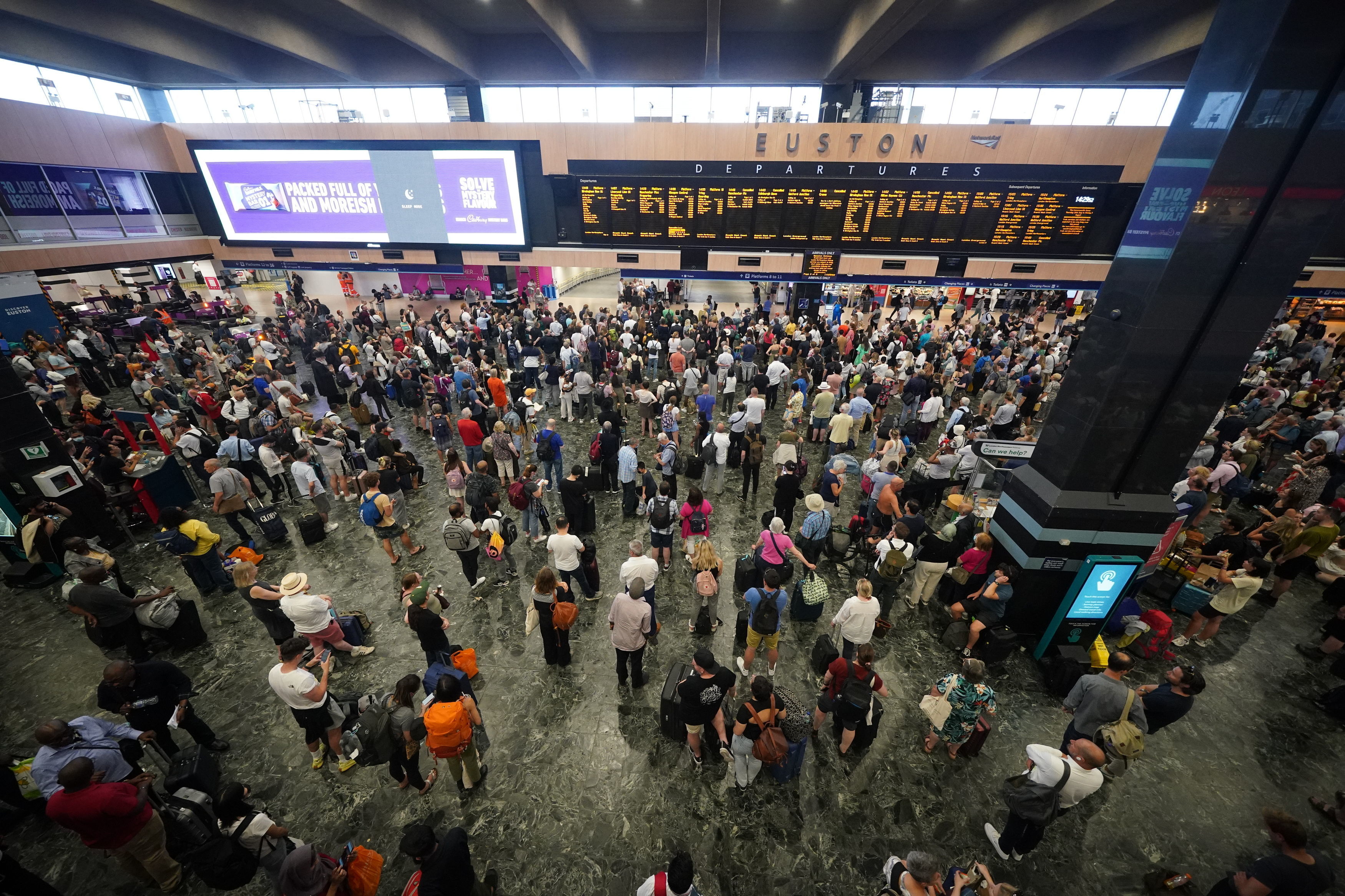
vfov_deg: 90.0
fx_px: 448
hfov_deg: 112.6
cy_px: 448
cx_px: 672
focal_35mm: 12
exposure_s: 1/250
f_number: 4
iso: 5000
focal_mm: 12
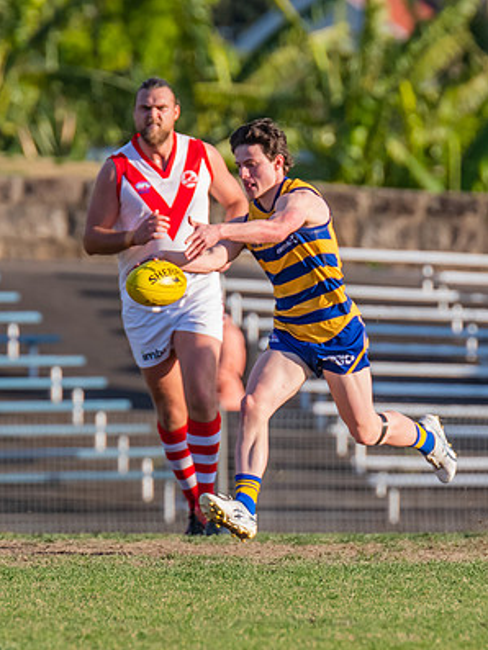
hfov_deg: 1.3
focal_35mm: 1113
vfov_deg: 1.8
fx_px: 20909
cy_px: 399
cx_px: 358
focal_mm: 420
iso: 800
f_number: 6.3
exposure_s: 1/1600
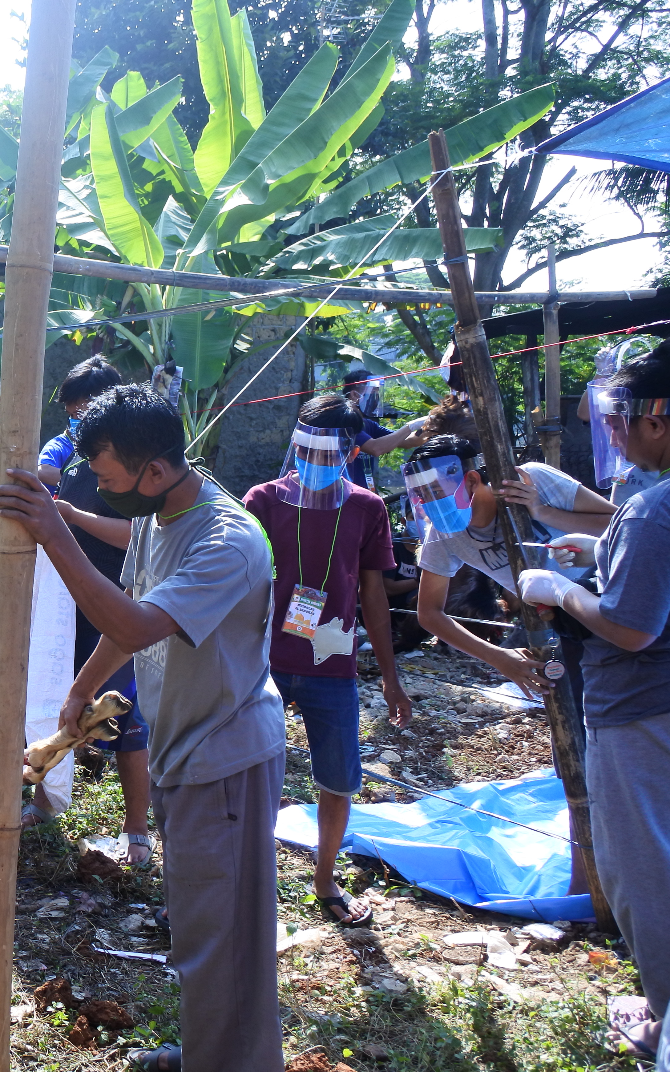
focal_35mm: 44
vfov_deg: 45.3
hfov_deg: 26.0
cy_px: 534
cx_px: -139
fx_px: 1286
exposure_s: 1/320
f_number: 4
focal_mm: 10
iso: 160
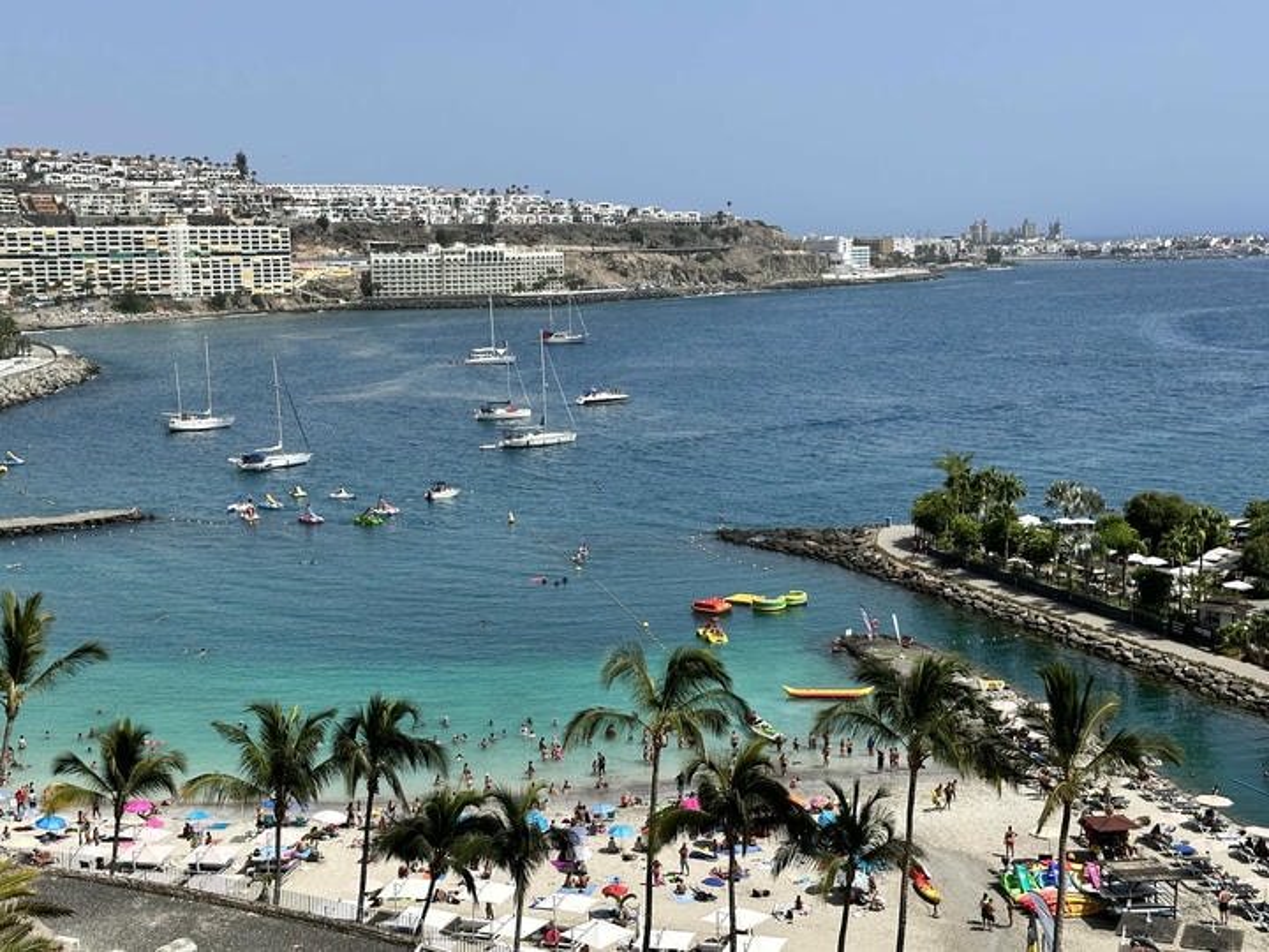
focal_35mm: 48
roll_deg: +1.7
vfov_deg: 30.3
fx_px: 1760
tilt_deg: -9.4
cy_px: 476
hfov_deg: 39.7
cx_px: 634
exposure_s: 1/5000
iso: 64
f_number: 1.78
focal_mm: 6.86
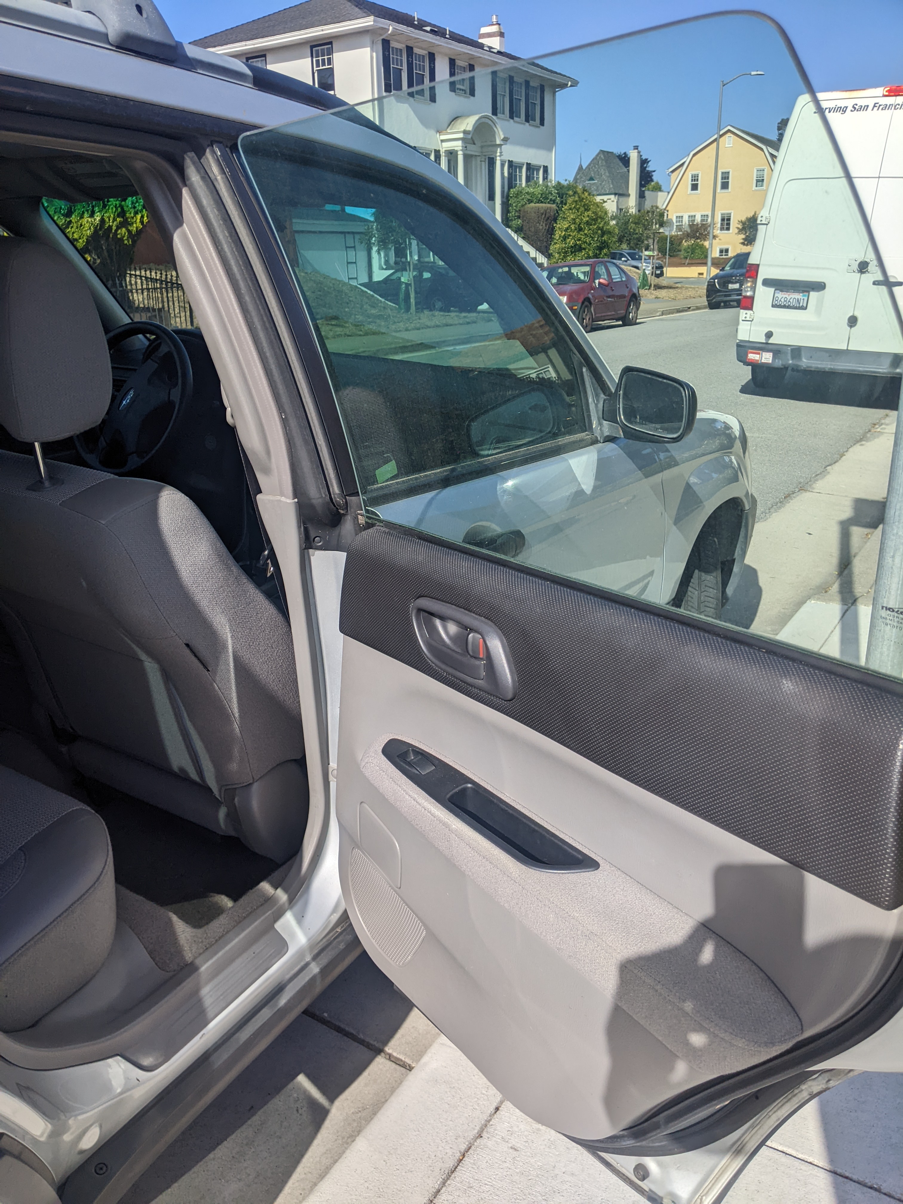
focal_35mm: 27
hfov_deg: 51.4
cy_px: 602
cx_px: 452
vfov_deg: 65.3
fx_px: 939
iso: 54
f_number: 1.8
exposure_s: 1/3906
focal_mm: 4.44
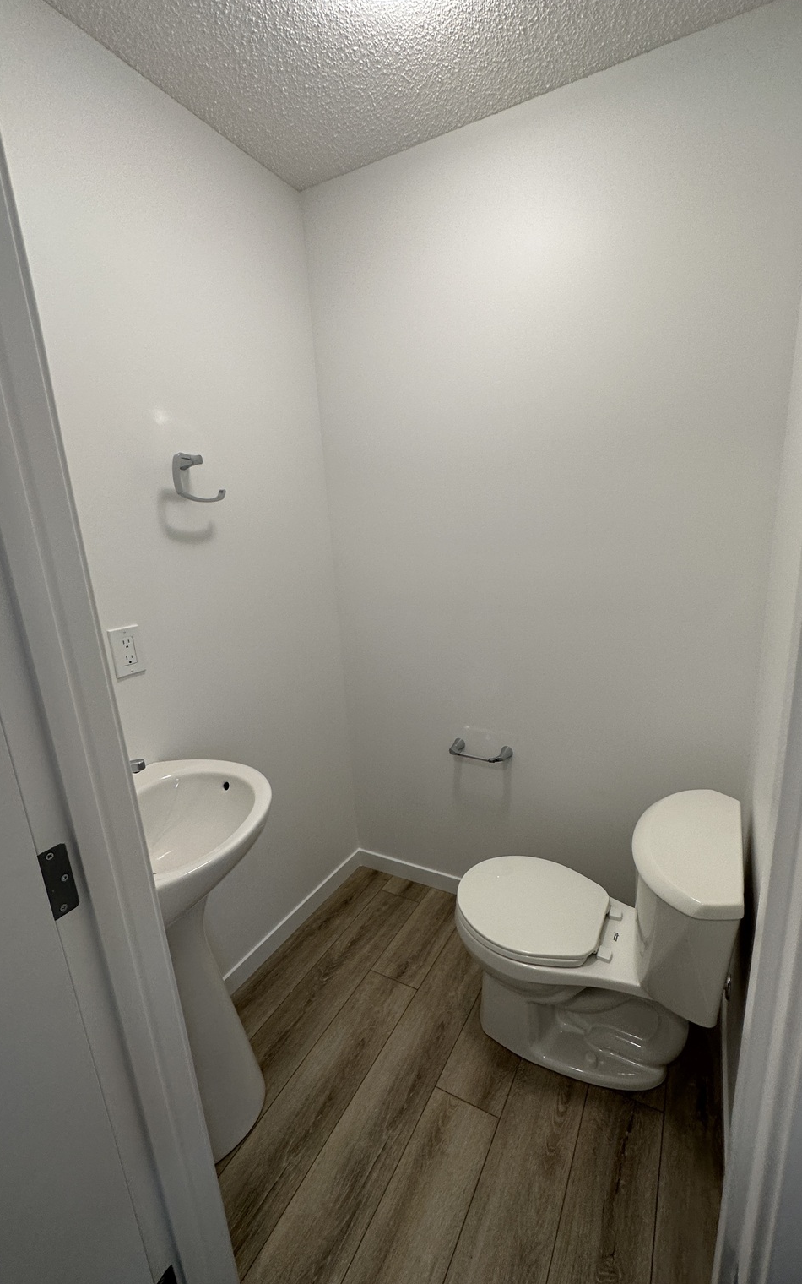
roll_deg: +2.5
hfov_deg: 74.5
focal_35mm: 15
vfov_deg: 101.5
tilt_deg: -14.0
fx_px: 525
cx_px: 447
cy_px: 646
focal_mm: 2.22
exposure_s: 1/120
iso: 100
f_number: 2.2
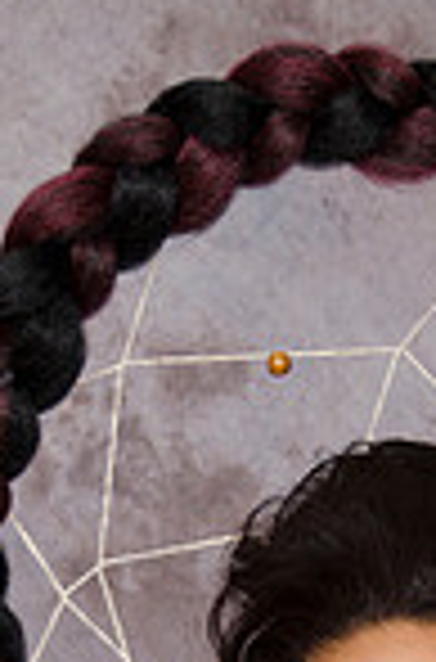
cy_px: 842
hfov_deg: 4.8
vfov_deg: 7.2
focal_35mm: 285
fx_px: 5214
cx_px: 373
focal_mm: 62
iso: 200
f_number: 5.6
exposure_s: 1/125
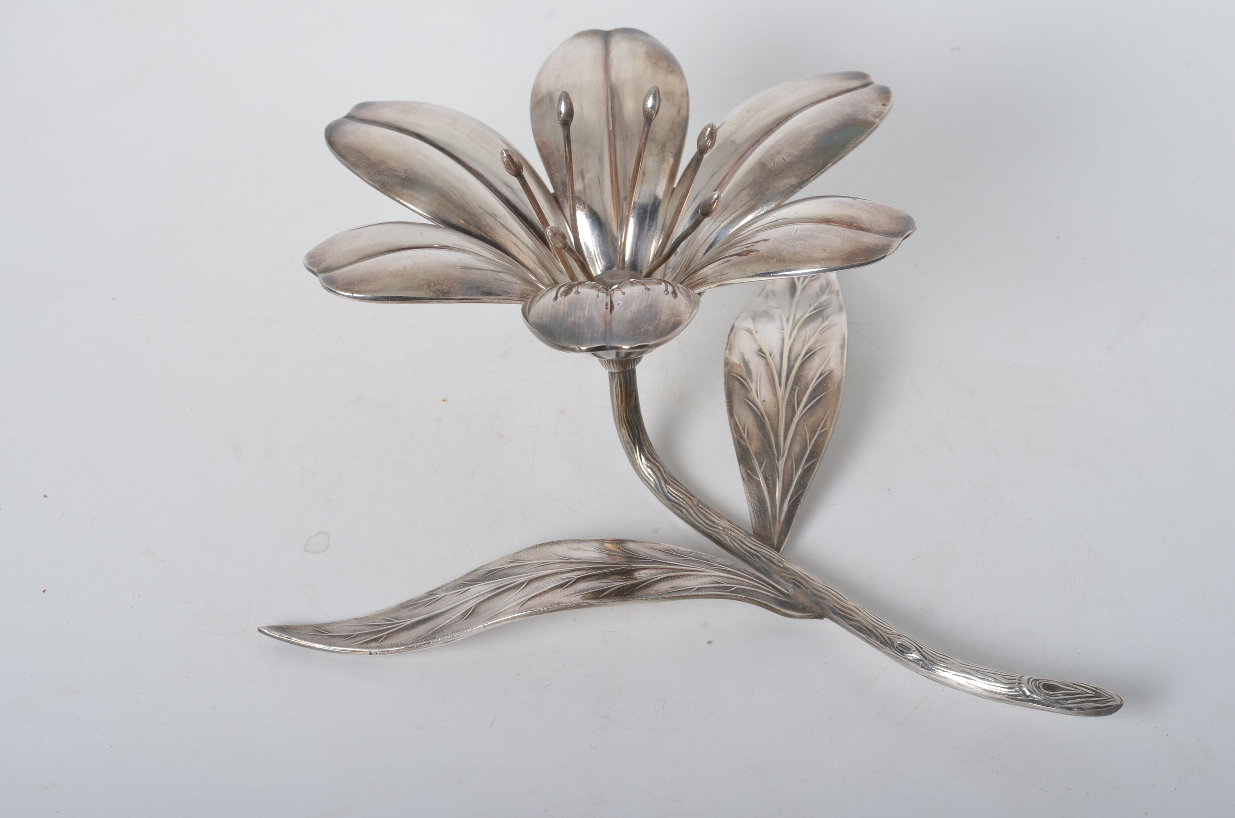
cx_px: 618
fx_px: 2568
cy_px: 409
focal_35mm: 75
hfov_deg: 27.0
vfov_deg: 18.1
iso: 100
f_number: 10
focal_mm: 50
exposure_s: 1/160
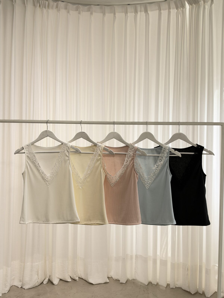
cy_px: 149
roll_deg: -0.6
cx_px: 112
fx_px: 285
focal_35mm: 33
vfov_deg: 55.4
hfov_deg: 42.9
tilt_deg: +0.1
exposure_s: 1/121
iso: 64
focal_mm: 6.93
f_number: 1.8
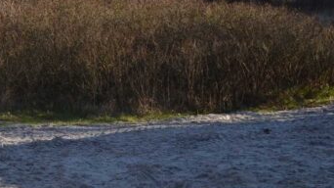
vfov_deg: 10.2
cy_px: -128
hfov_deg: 18.6
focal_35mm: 113
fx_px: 1000
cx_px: 21
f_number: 6.3
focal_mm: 24
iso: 100
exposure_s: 1/160
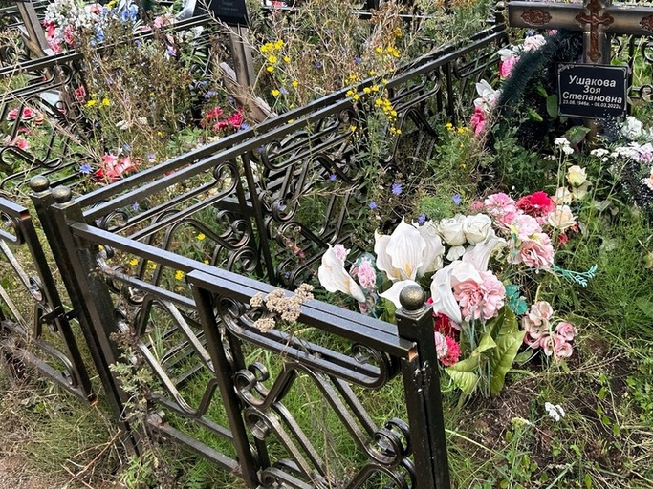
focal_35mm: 39
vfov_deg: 36.8
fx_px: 736
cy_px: 231
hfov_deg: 46.7
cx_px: 463
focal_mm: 5.7
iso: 50
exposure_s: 1/709
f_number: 1.5
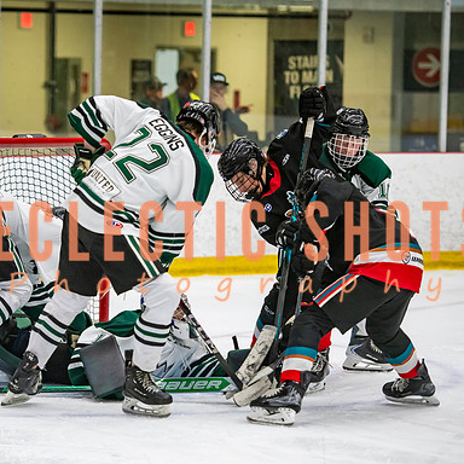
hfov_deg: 9.4
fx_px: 2806
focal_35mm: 185
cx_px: 103
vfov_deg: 9.5
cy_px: 258
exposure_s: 1/640
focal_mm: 125
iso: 2000
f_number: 3.2
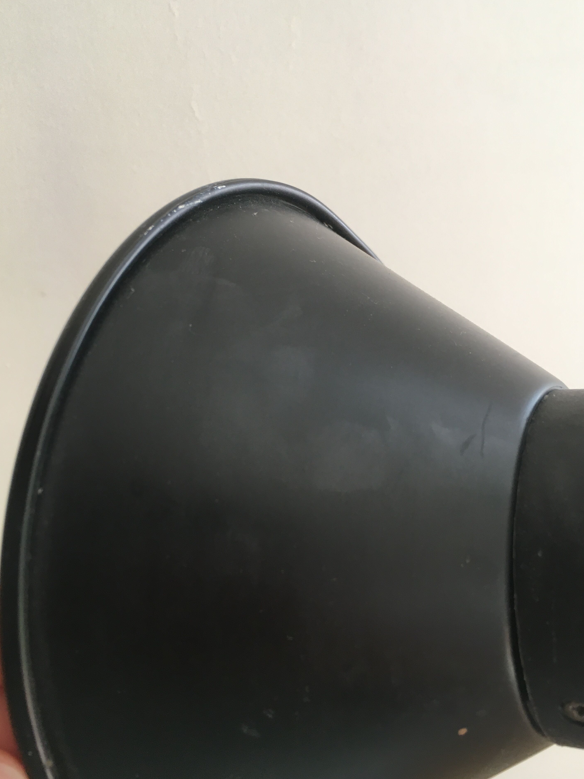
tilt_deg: -31.0
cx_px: 307
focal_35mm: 31
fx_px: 697
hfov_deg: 45.4
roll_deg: +1.9
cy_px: 367
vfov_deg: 58.3
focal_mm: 4.15
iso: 80
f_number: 2.2
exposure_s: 1/33
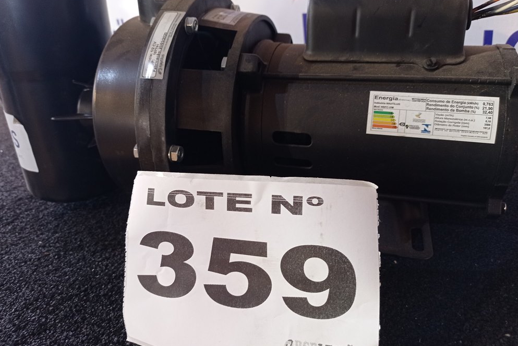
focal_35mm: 30
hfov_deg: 61.9
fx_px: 432
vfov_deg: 43.5
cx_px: 255
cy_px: 151
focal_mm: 4.7
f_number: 1.79
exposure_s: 1/30
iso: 237
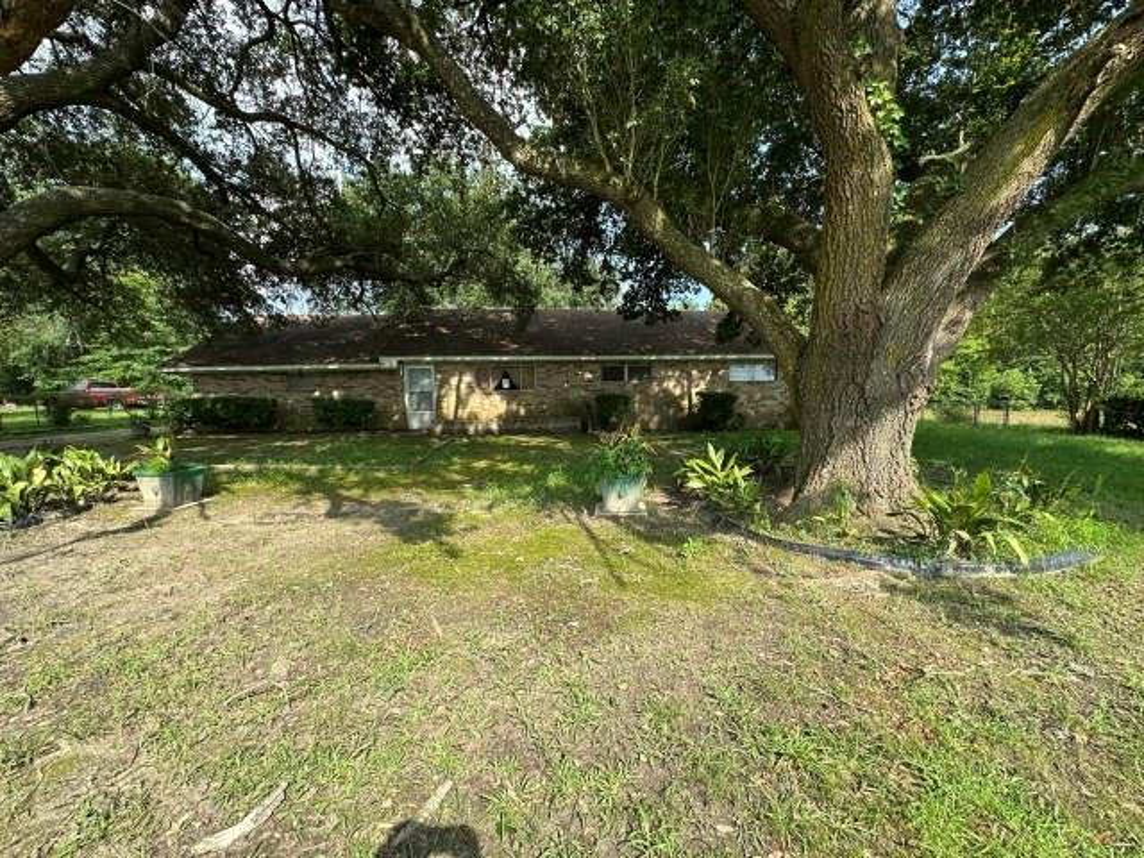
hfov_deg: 102.1
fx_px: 463
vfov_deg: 85.7
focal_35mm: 14
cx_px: 572
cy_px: 429
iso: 40
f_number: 2.2
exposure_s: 1/626
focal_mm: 2.22
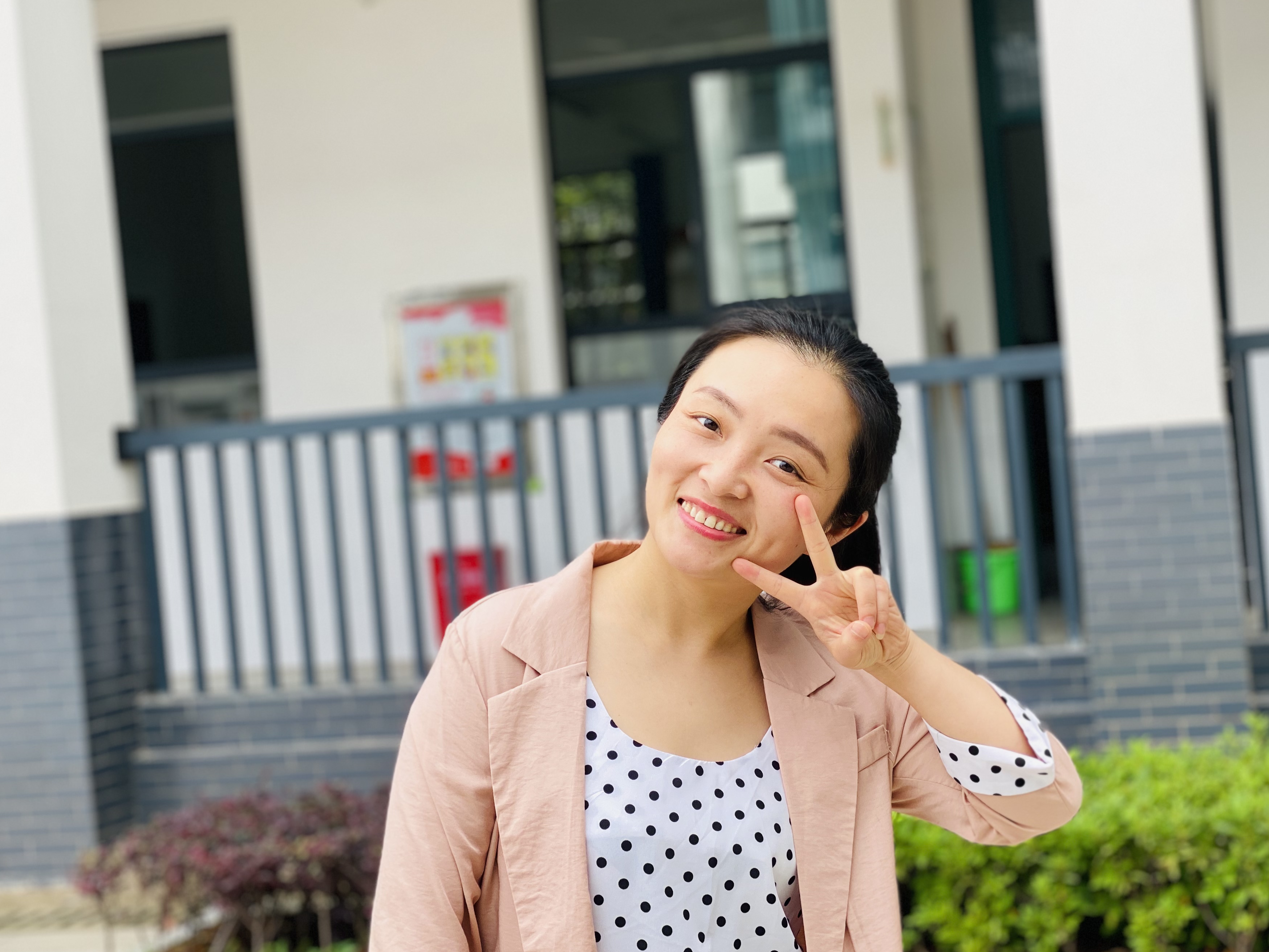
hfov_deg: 32.2
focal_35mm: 60
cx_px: 633
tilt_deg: -1.1
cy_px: 475
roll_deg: +4.6
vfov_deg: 24.4
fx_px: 2200
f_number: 2
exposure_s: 1/126
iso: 20
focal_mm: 6
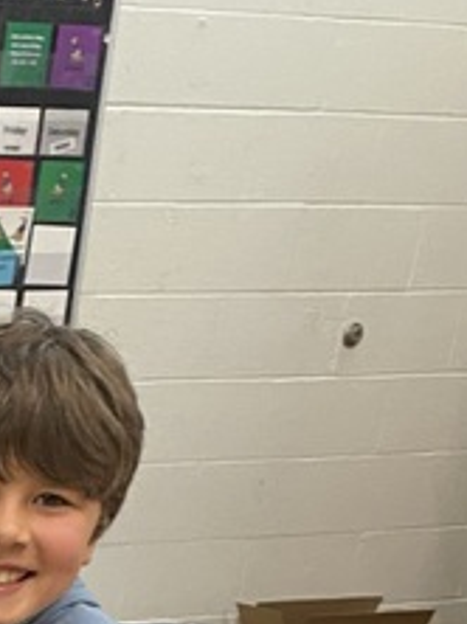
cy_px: 1220
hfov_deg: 10.8
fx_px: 2163
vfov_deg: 14.0
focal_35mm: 120
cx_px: -574
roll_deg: -0.8
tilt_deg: -24.1
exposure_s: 1/60
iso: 160
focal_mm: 4.25
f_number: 1.8
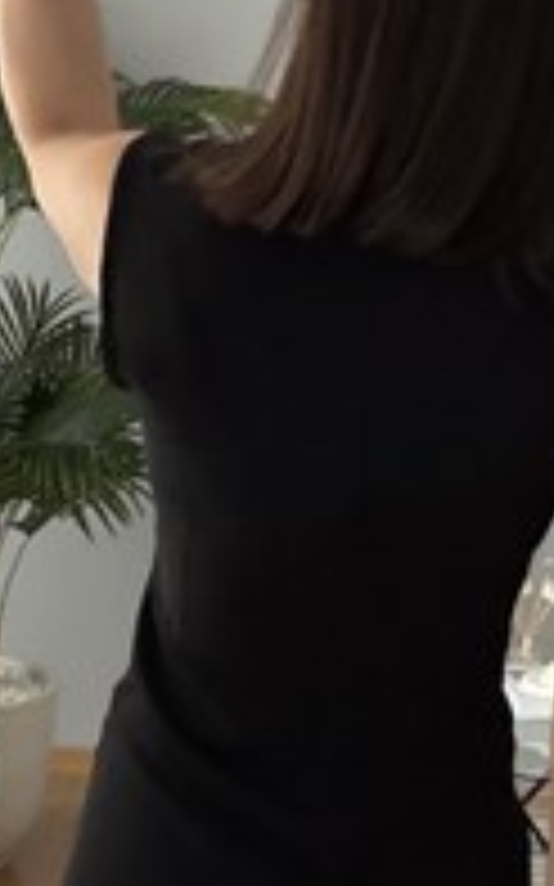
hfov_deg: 15.2
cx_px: 261
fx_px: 2079
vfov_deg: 23.5
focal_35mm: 86
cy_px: 780
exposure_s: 1/60
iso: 320
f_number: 1.9
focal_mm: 2.71
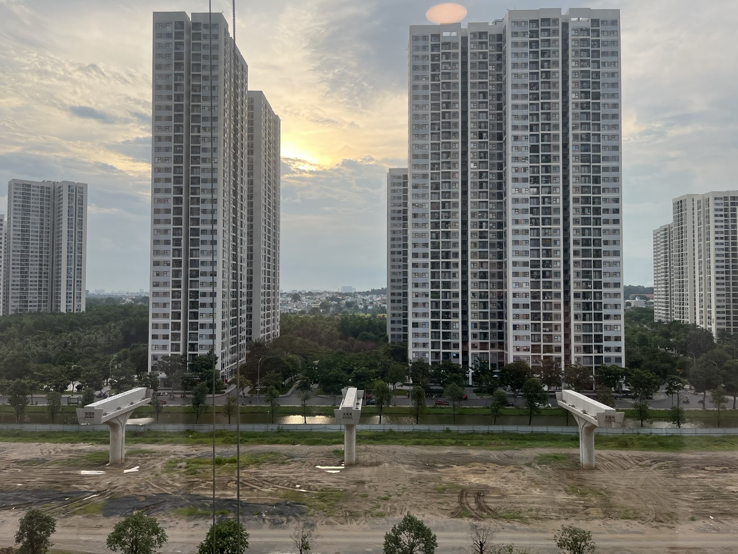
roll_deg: +0.6
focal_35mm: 26
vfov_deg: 53.1
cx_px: 369
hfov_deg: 67.3
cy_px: 277
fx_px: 554
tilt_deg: +1.8
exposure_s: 1/684
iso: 50
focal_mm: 5.1
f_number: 1.6
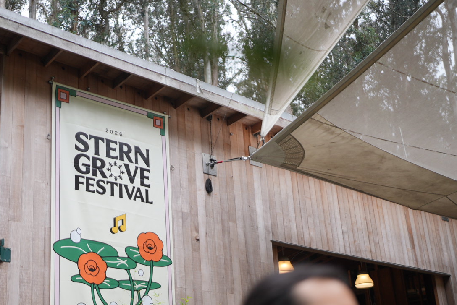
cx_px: 145
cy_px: 203
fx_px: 661
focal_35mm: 52
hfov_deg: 37.7
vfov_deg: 25.9
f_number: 1.4
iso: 320
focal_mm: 35
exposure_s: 1/1600
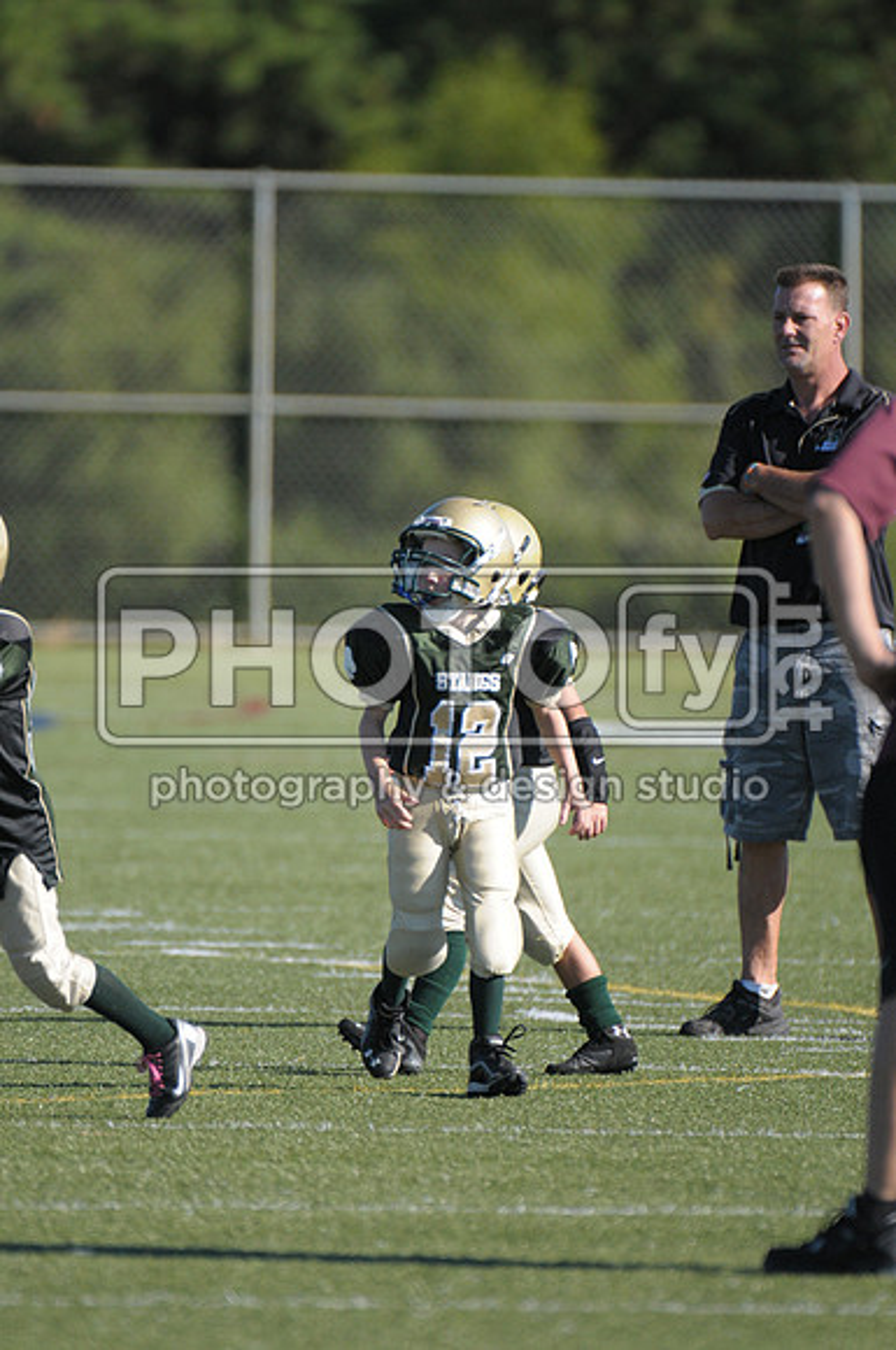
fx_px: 22465
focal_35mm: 600
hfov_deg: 2.3
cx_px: 448
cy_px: 675
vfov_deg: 3.4
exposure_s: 1/3200
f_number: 4
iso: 640
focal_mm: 400
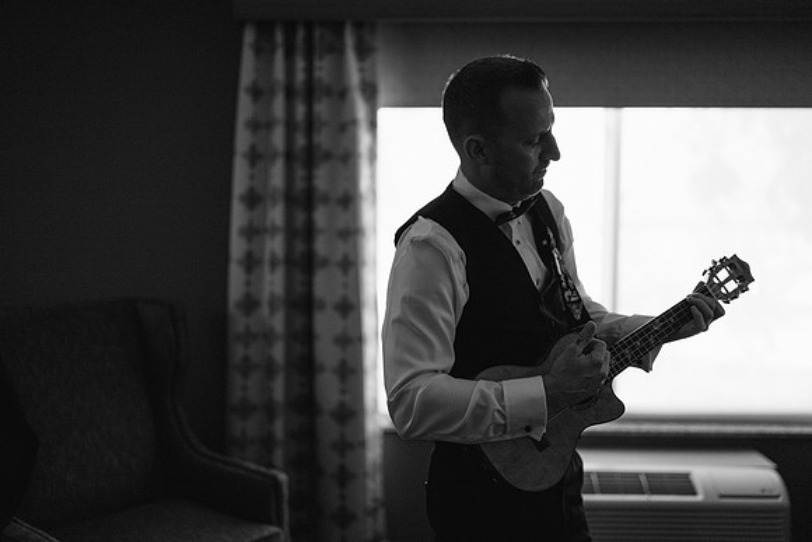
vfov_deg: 37.9
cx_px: 406
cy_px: 271
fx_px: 790
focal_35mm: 35
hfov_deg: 54.4
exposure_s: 1/1600
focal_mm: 35
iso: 400
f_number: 1.2
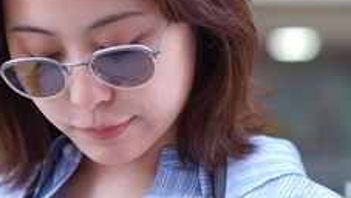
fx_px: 1890
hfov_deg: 10.6
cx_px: 56
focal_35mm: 203
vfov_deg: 6.0
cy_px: 55
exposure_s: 1/25
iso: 50
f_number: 1.8
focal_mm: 55
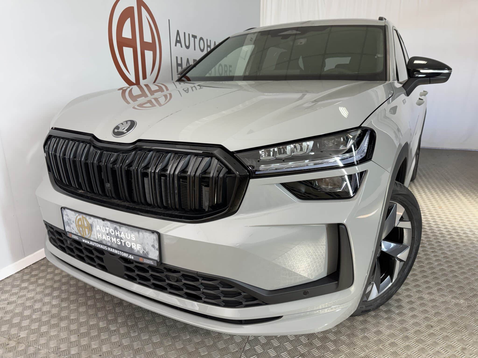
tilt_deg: -16.5
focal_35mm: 24
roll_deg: -0.7
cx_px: 239
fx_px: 331
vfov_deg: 56.8
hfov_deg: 71.6
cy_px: 179
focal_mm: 6.76
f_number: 1.78
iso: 160
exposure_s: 1/100
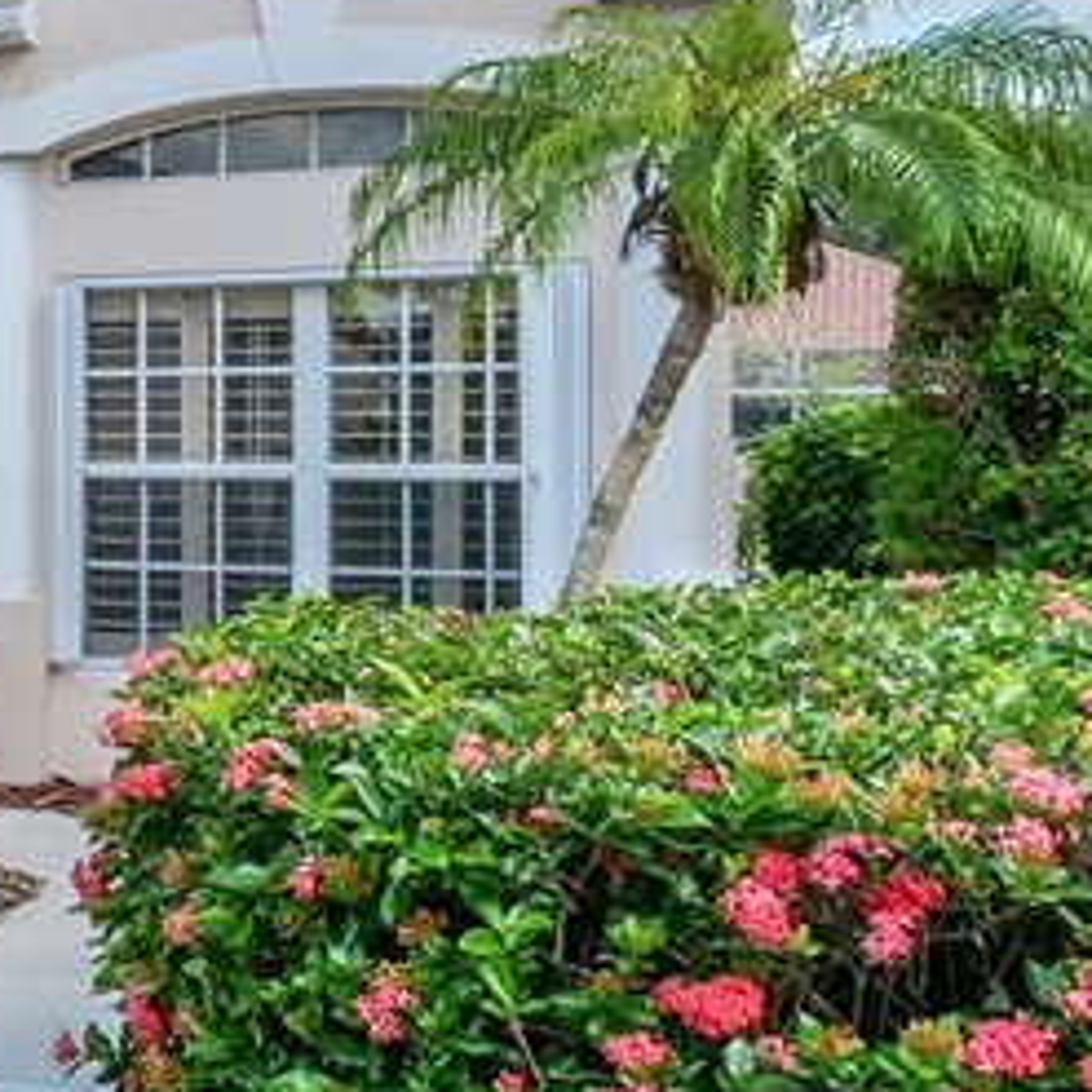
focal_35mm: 66
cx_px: -986
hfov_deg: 18.7
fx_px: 2356
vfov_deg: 26.1
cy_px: 535
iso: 200
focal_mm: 9
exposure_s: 1/125
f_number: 11
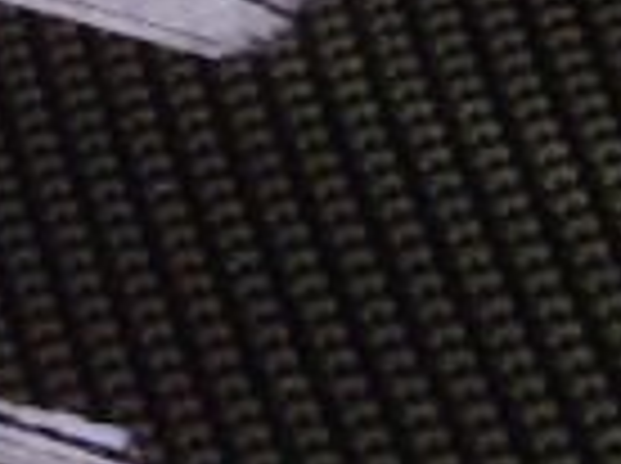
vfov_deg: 7.2
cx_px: 76
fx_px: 3635
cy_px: -122
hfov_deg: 9.7
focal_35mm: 203
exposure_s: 1/45
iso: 200
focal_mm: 6.3
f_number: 2.8
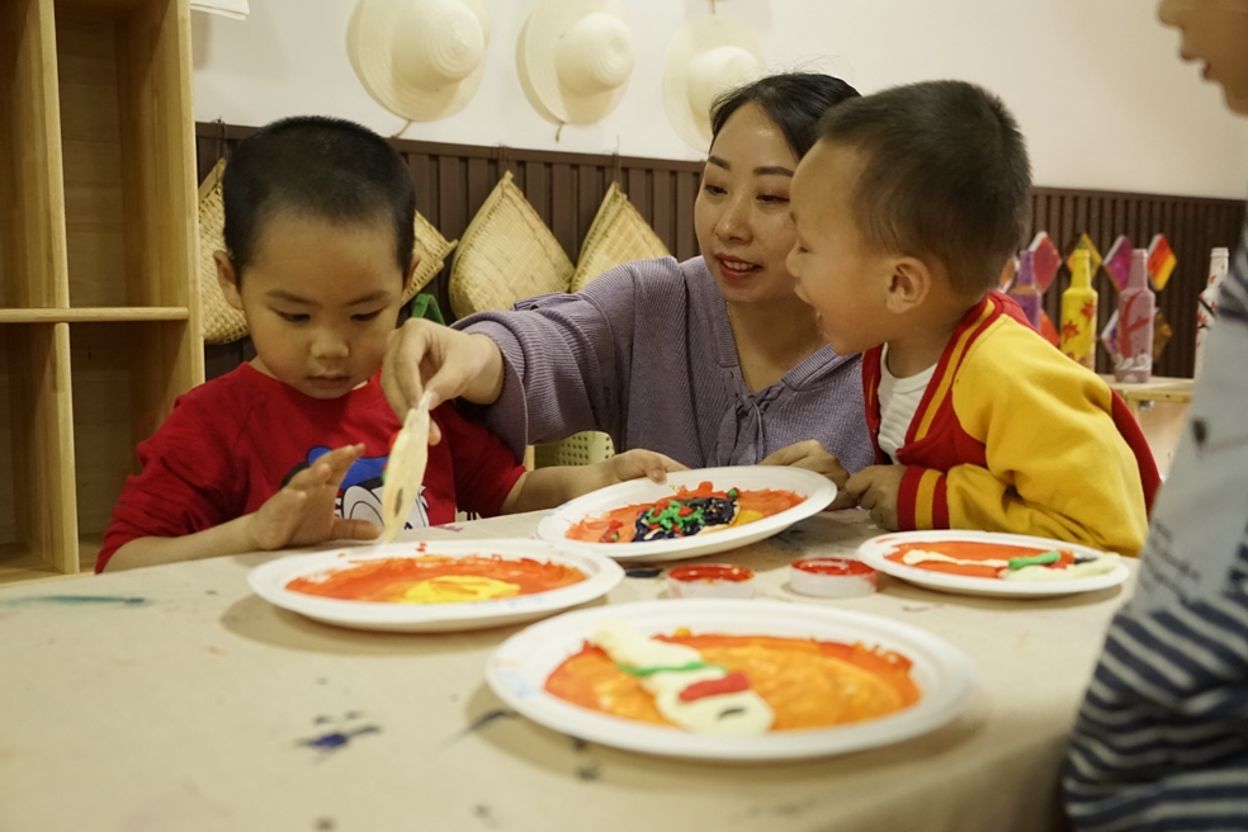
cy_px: 416
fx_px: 1213
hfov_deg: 54.4
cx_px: 624
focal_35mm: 35
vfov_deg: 37.9
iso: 6400
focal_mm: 35
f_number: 4
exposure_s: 1/200
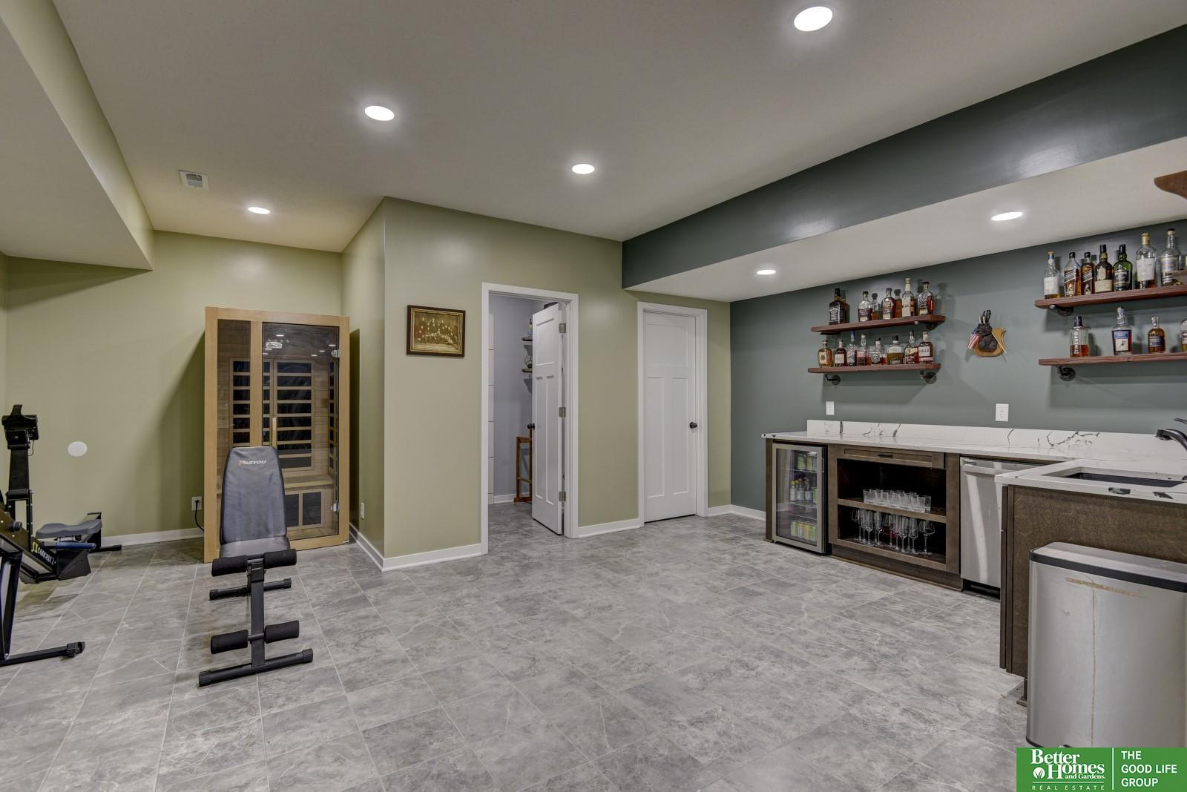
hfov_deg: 73.7
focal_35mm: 24
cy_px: 396
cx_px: 594
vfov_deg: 53.2
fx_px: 792
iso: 400
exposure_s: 1/6
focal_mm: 24
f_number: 8
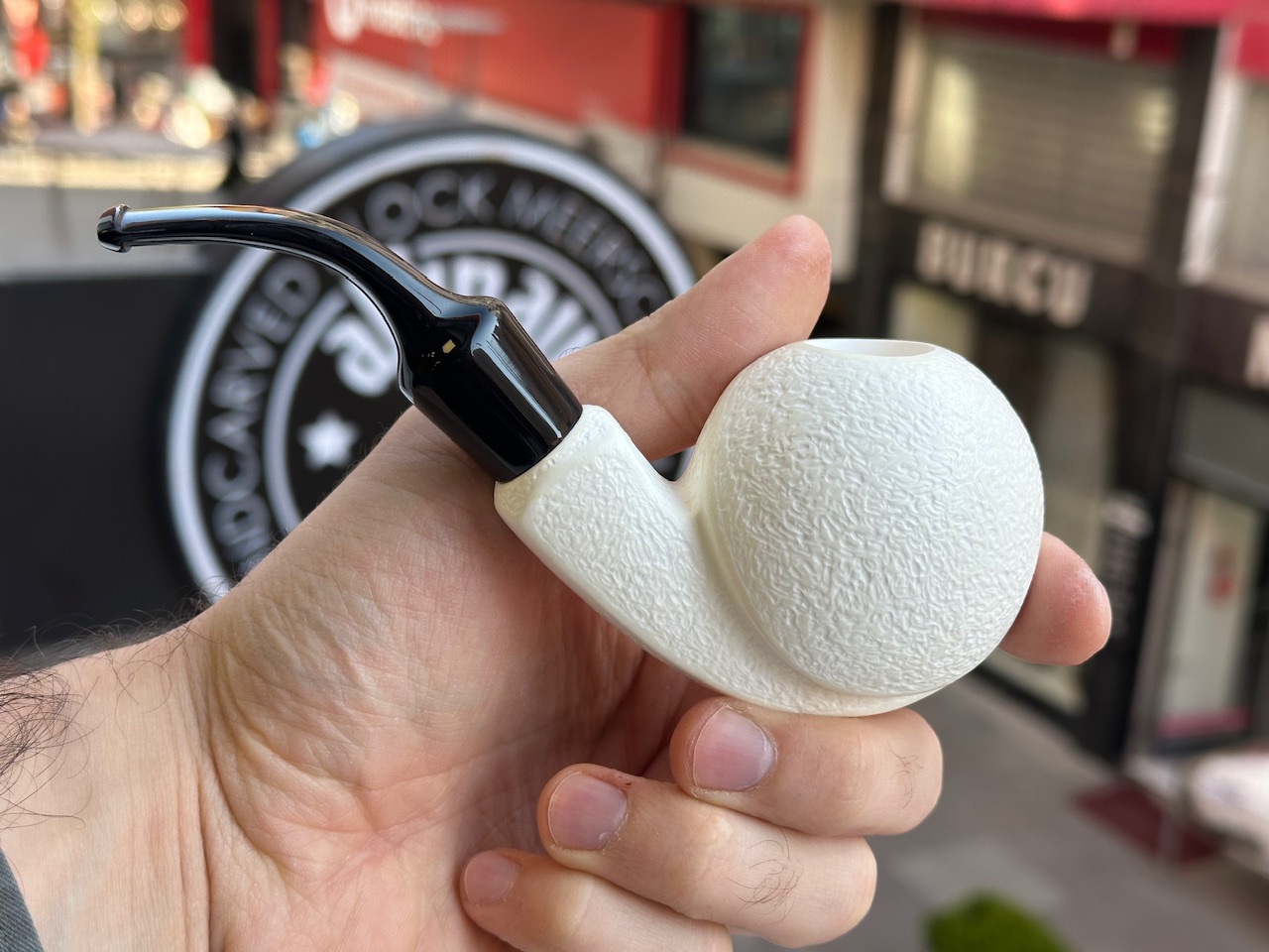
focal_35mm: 48
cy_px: 476
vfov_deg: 30.3
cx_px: 634
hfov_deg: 39.7
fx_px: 1760
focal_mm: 6.86
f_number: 1.78
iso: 64
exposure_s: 1/349
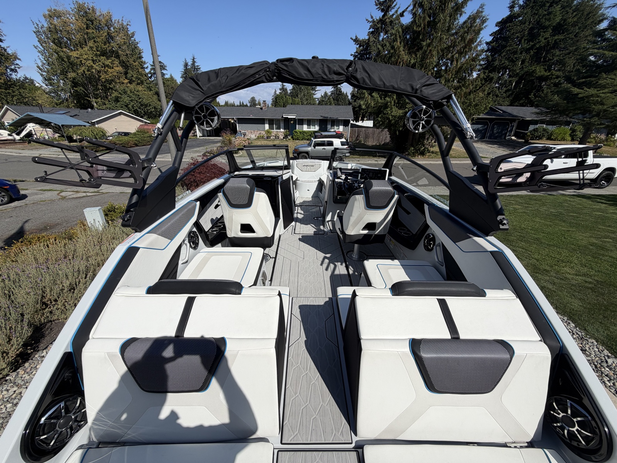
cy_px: 232
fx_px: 250
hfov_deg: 102.1
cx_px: 308
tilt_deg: -23.6
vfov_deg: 85.7
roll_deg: -0.4
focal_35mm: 14
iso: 20
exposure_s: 1/1534
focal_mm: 2.22
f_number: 2.2
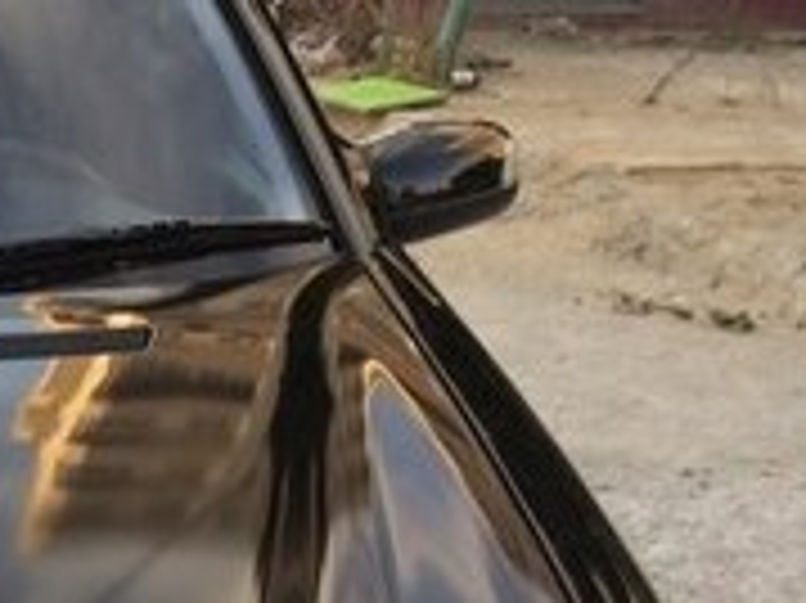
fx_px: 2490
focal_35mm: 107
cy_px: 826
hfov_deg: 16.2
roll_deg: -1.9
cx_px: -527
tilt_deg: -20.8
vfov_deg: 13.2
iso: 32
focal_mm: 4.15
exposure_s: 1/109
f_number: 2.2
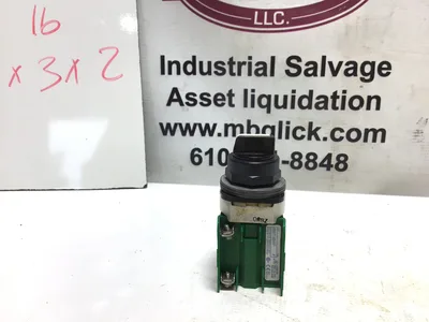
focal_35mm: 31
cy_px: 161
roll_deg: +1.0
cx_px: 214
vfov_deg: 45.4
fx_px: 384
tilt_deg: -15.6
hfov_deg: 58.4
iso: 32
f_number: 2.4
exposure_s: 1/120
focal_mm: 3.3
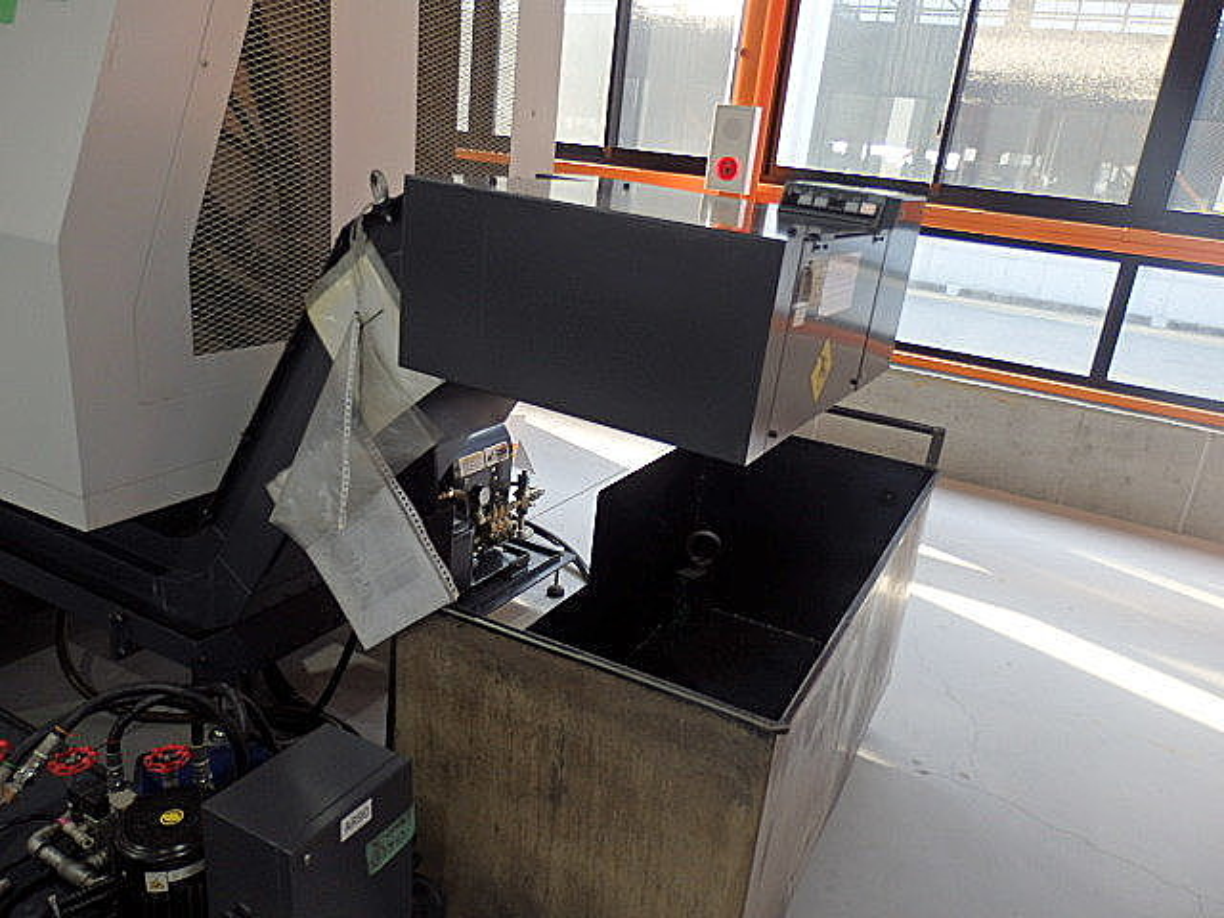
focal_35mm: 25
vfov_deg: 54.9
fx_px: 884
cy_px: 459
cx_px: 612
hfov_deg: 69.4
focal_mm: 4.5
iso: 100
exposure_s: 1/40
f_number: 3
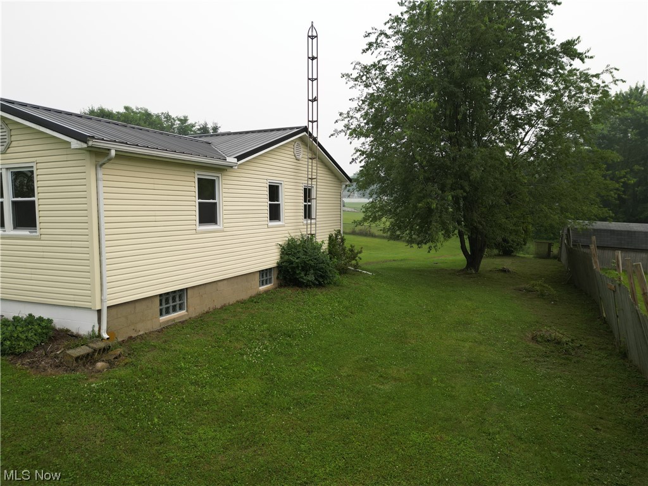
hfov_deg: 71.6
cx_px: 324
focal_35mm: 24
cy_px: 243
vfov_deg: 56.8
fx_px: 449
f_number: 1.7
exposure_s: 1/1250
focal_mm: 6.72
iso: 100
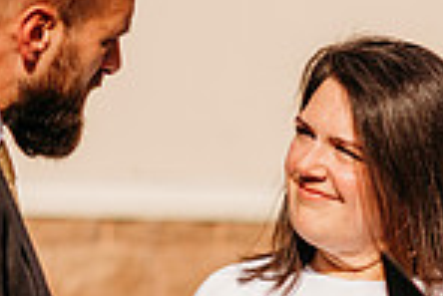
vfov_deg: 4.1
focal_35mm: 333
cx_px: 96
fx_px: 4102
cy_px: 309
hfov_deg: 6.2
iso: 125
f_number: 2.8
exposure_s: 1/4000
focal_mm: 85
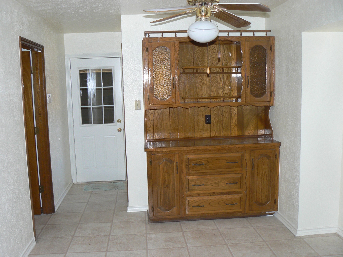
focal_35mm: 36
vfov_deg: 39.7
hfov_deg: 51.4
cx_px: 172
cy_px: 128
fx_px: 357
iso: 125
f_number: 2.8
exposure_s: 1/30
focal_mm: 6
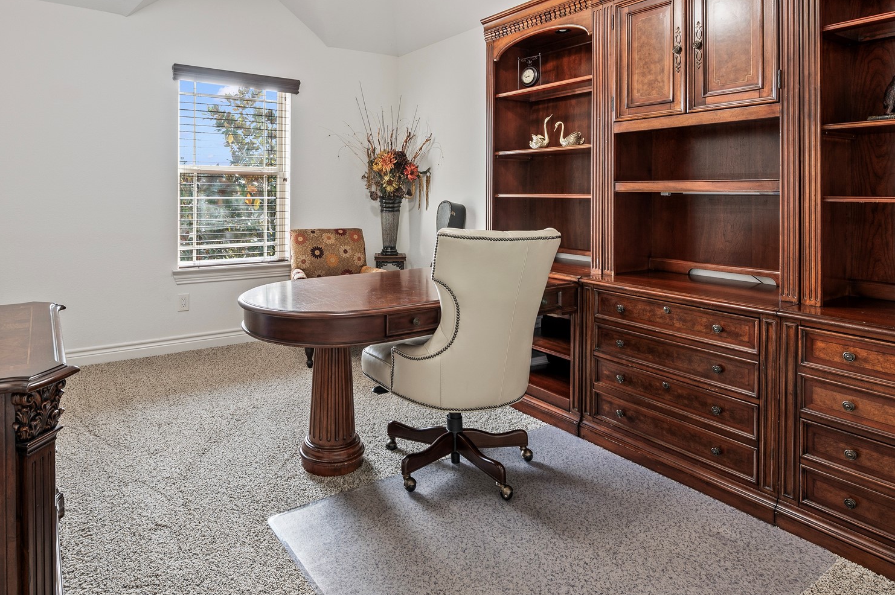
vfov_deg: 55.9
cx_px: 362
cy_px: 197
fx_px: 547
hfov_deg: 77.8
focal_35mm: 22
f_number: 6.3
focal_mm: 15
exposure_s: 1/3
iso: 125
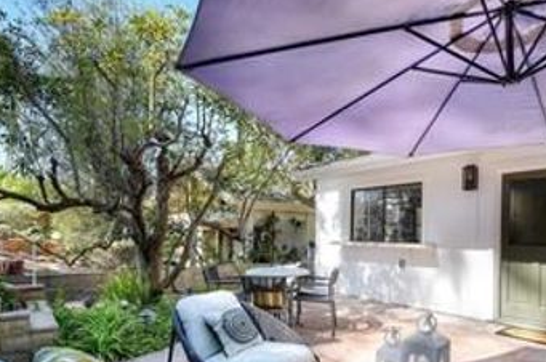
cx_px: 338
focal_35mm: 22
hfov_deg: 77.4
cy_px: 232
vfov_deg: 56.2
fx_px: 333
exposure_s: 1/125
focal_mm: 10
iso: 100
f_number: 8
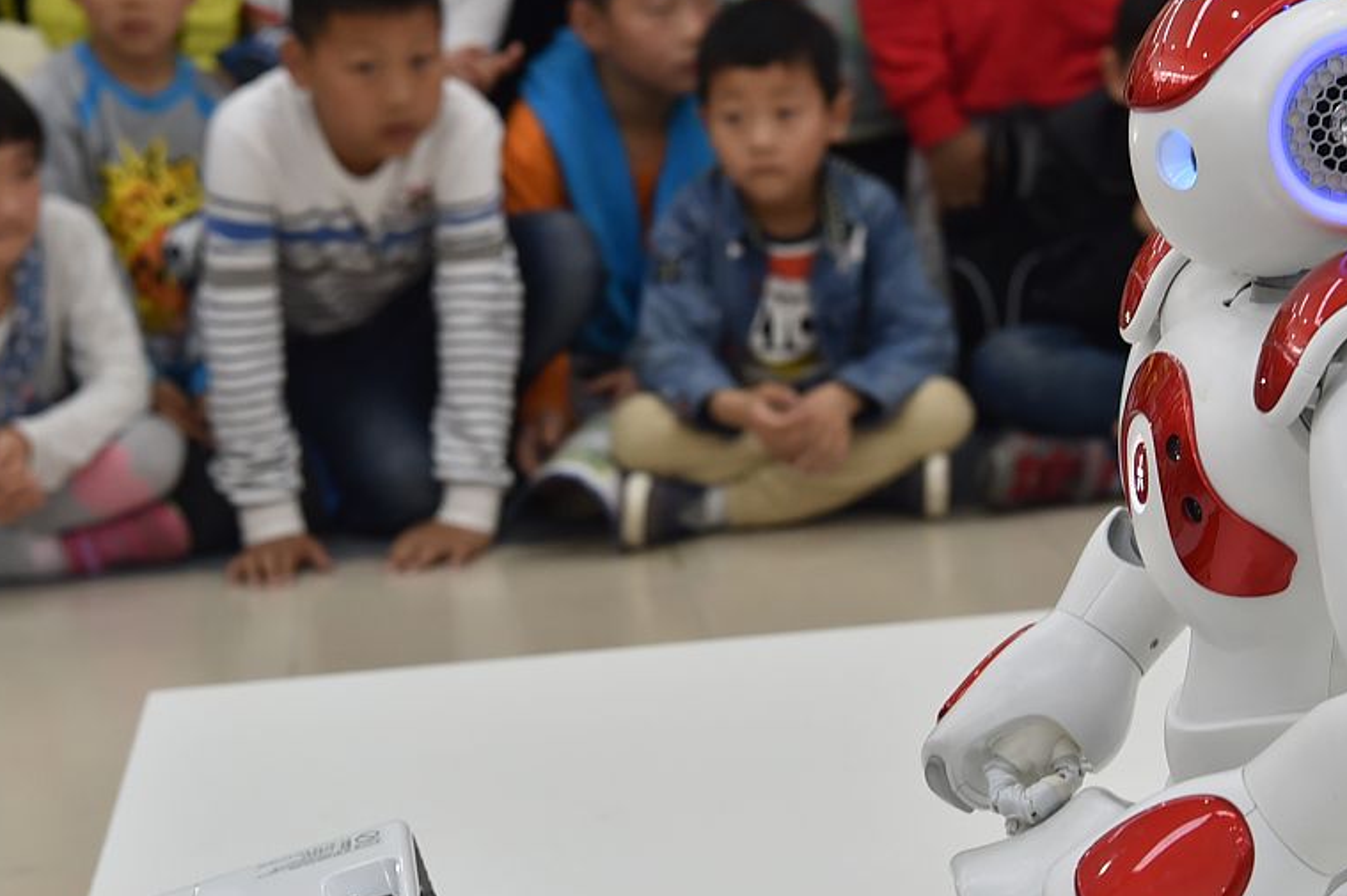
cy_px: 544
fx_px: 3253
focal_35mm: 87
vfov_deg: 15.7
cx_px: 729
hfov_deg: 23.4
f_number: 7.1
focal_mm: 55
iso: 1000
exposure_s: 1/80
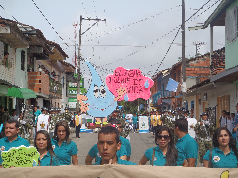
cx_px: 119
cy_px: 89
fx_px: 447
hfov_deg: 29.8
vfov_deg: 22.6
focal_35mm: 65
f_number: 5.6
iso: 80
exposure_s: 1/400
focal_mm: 11.76
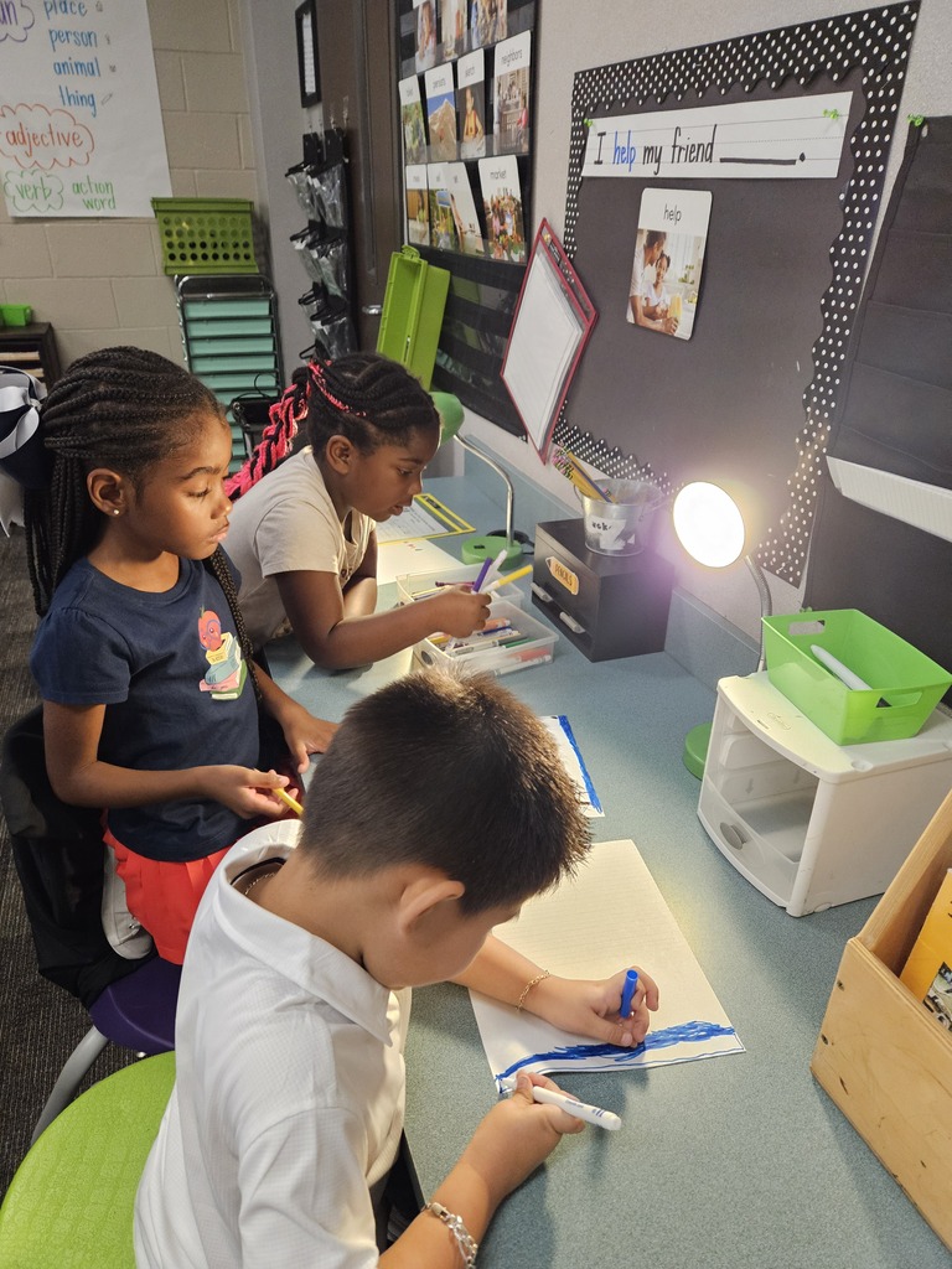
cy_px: 634
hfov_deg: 58.9
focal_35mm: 23
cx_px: 476
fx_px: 843
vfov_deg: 73.9
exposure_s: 1/120
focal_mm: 5.4
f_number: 1.8
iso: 640
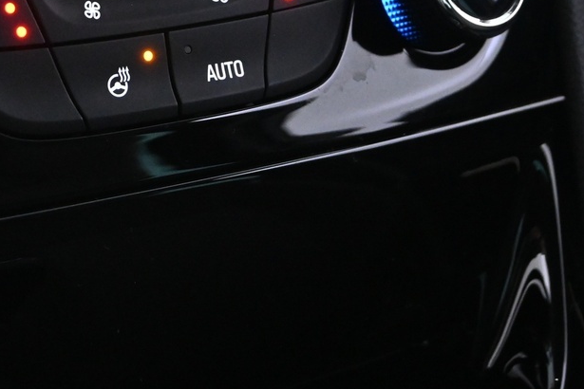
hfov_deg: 18.6
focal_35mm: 109
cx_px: 98
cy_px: -26
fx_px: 1763
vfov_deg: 12.4
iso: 3200
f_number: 4.5
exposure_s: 1/15
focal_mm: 27.5
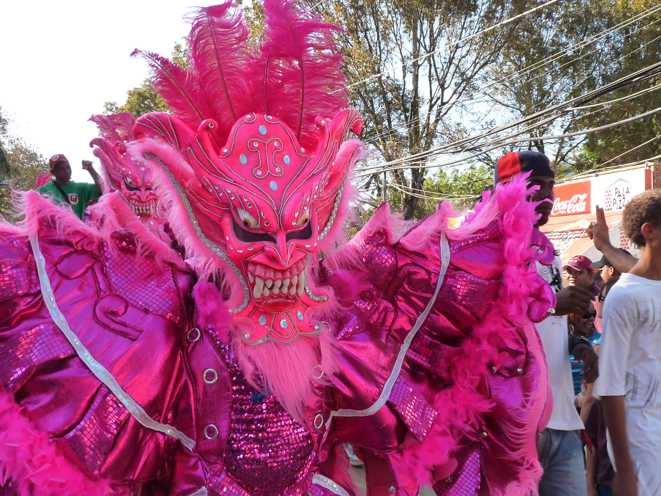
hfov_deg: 46.8
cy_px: 248
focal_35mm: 40
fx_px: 764
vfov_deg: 36.0
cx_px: 330
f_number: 3.6
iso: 160
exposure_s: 1/250
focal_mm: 4.8
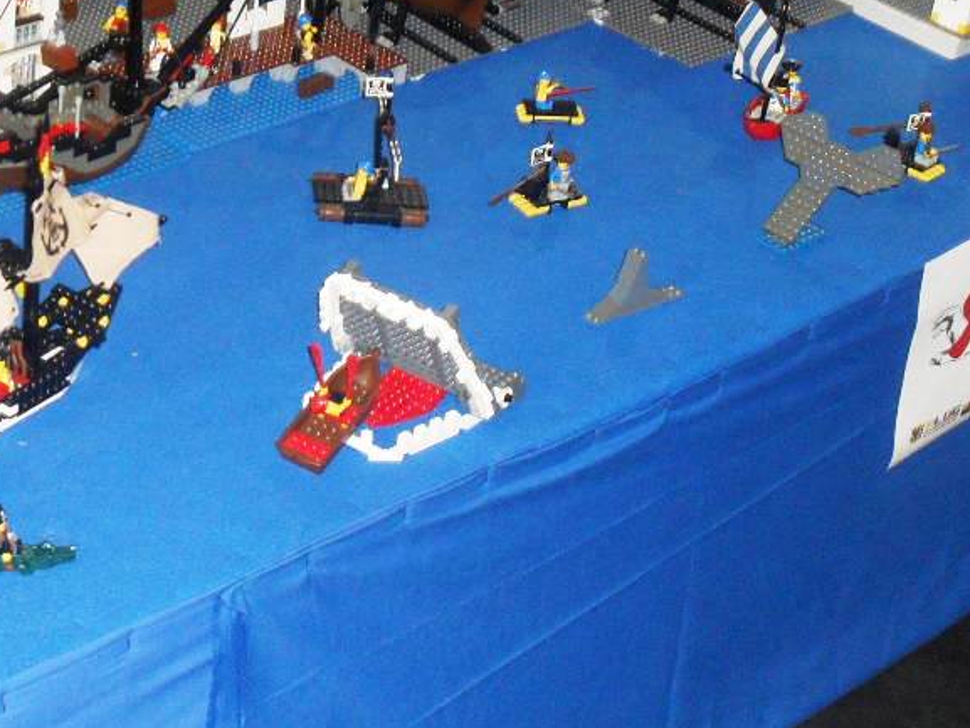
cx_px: 138
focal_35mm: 87
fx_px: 2438
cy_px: 249
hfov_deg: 22.1
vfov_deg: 16.9
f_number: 3.9
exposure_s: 1/45
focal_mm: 8.7
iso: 200
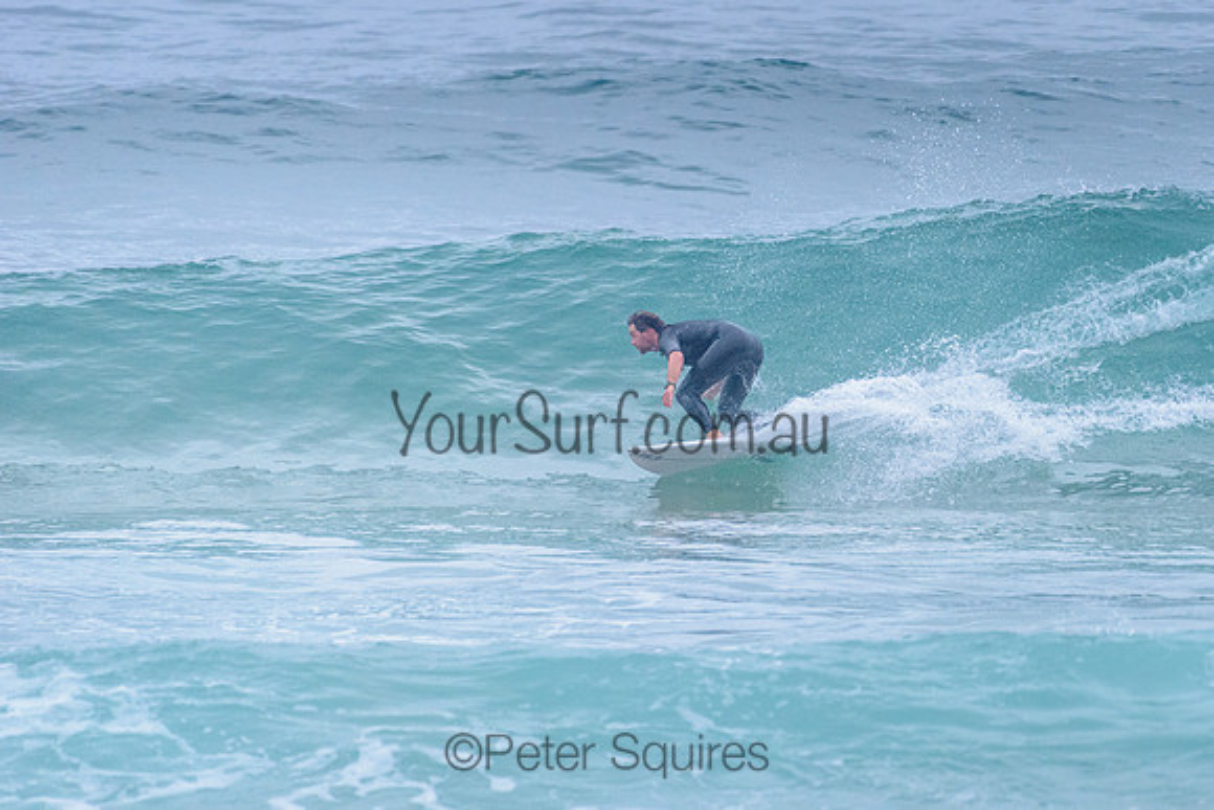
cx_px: 744
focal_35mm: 613
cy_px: 314
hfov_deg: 3.4
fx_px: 20671
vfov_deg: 2.2
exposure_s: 1/2000
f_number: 5.6
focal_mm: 500
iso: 3600
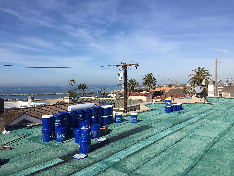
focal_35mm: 29
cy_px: 88
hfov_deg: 61.7
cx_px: 117
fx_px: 196
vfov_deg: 48.2
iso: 25
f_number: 2.2
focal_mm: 4.15
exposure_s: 1/2331
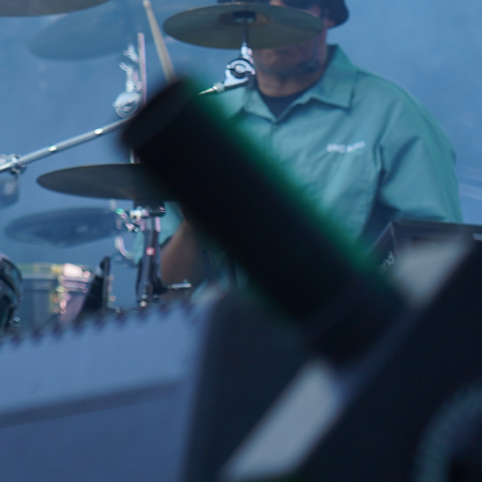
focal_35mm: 396
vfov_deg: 4.4
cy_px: -227
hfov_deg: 4.4
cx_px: -557
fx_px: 6238
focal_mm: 105
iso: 160
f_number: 4
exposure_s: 1/125
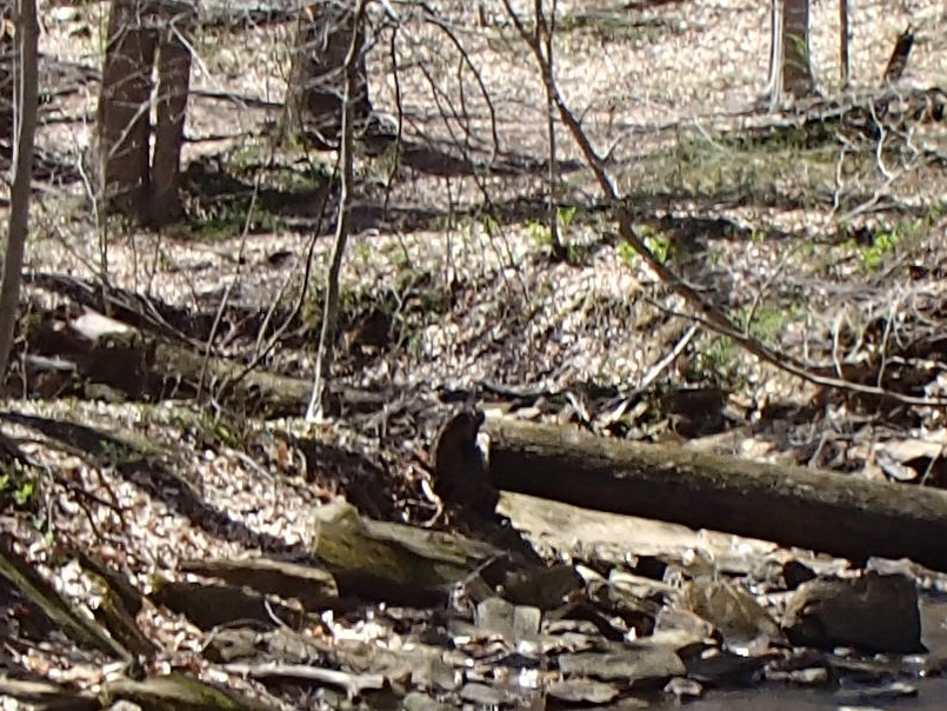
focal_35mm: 138
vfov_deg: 10.7
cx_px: 626
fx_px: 3776
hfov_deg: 14.3
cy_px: 624
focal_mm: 5
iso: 100
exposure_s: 1/320
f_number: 3.9
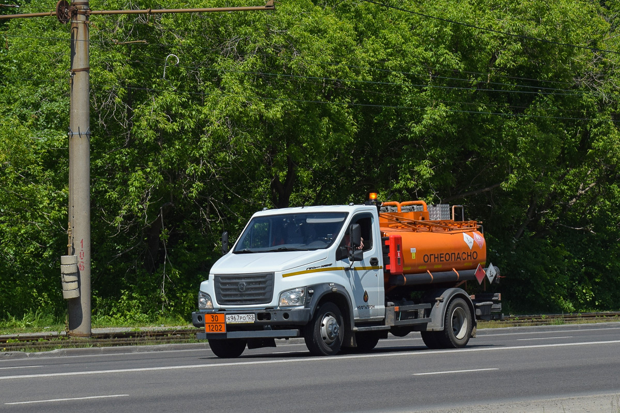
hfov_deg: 24.6
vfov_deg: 16.6
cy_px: 206
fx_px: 1421
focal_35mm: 82
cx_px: 310
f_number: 7.1
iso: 200
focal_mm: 55
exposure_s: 1/1000
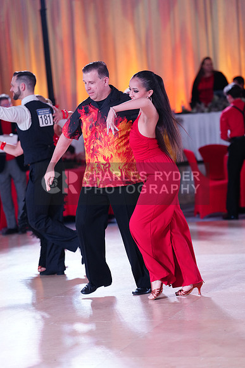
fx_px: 1245
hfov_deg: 11.2
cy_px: 184
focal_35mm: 122
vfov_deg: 16.8
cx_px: 122
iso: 1600
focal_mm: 122
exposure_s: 1/400
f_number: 2.8
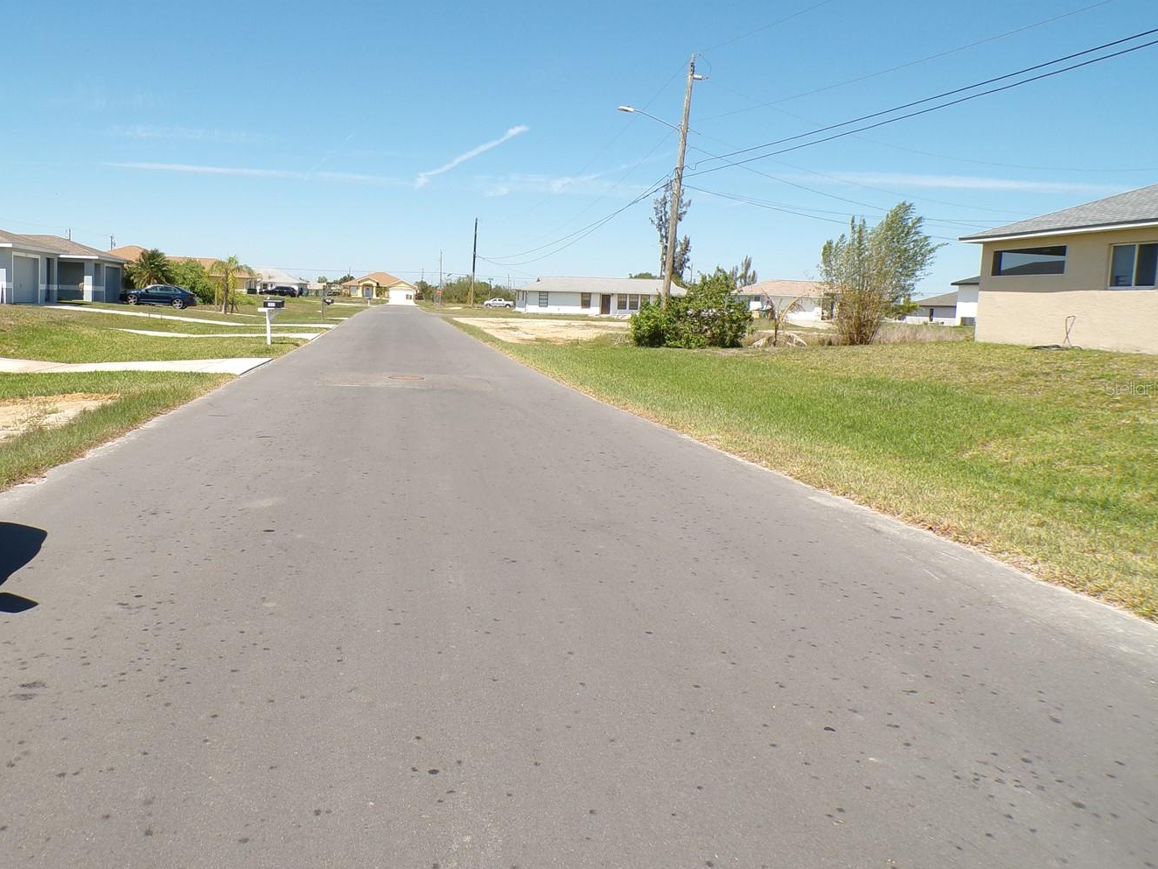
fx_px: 970
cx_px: 488
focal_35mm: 29
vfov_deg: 48.1
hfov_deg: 61.3
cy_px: 388
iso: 100
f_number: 4.4
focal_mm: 4.3
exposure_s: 1/640
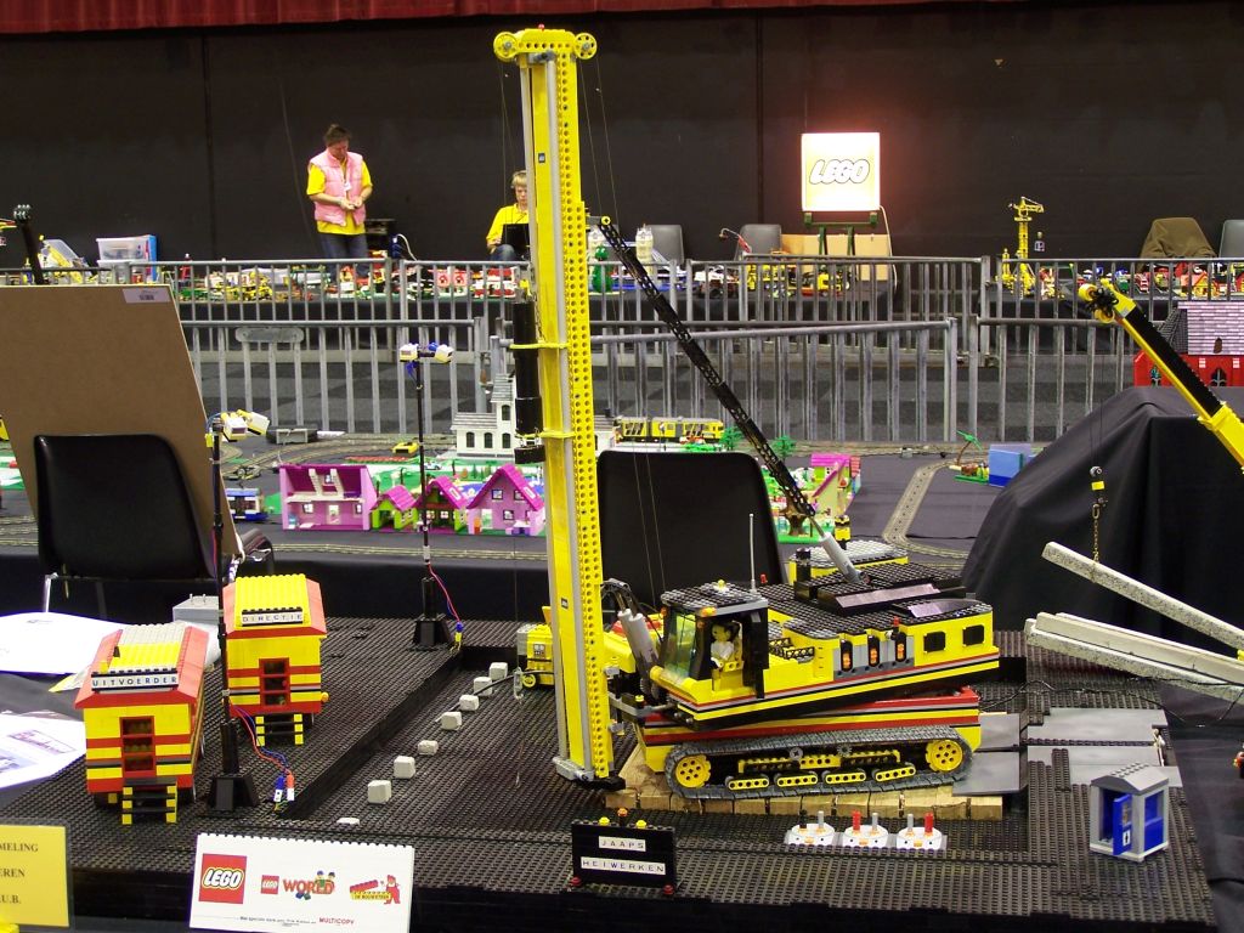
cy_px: 466
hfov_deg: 32.7
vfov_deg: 24.8
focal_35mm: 59
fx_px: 2120
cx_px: 622
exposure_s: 1/2
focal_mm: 9.8
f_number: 3.1
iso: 80
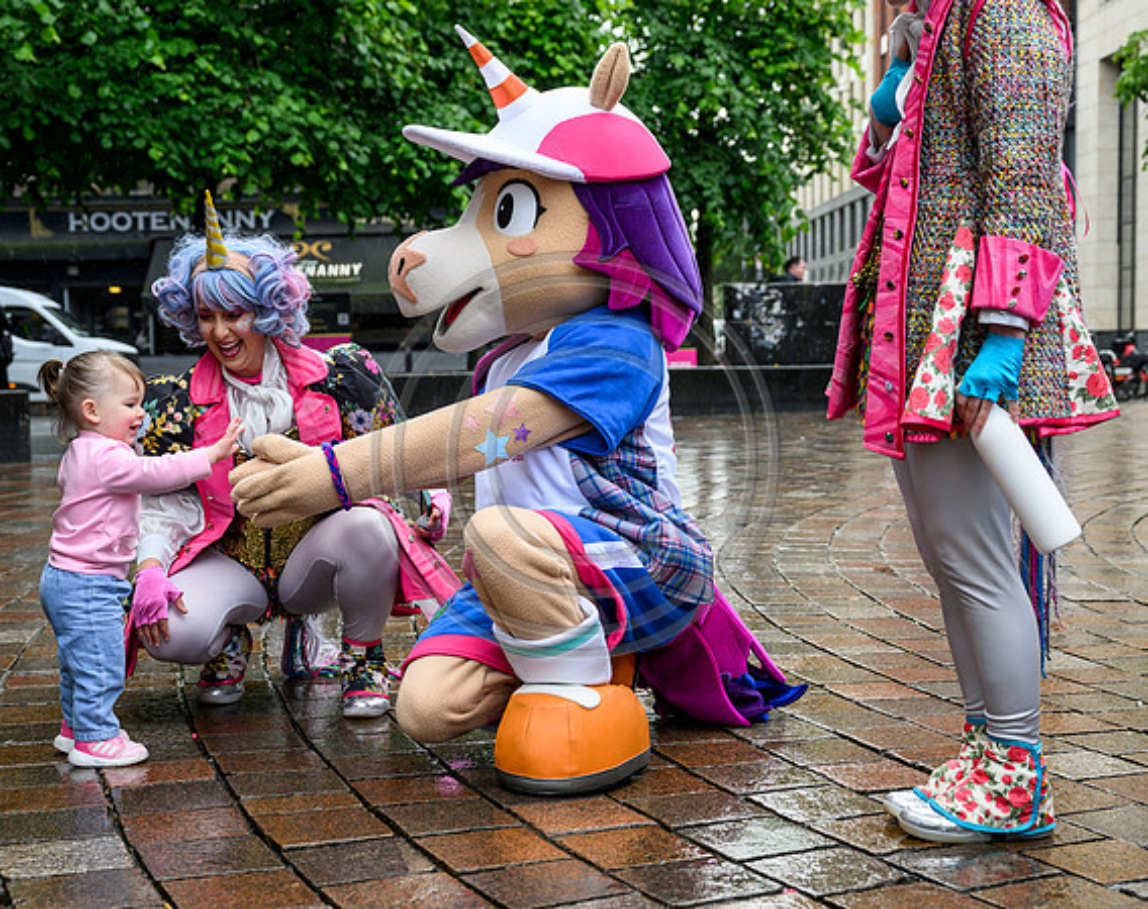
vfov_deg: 28.6
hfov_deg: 35.6
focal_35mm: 53
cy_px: 487
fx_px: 1785
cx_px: 601
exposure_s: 1/500
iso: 500
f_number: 4.5
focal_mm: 44
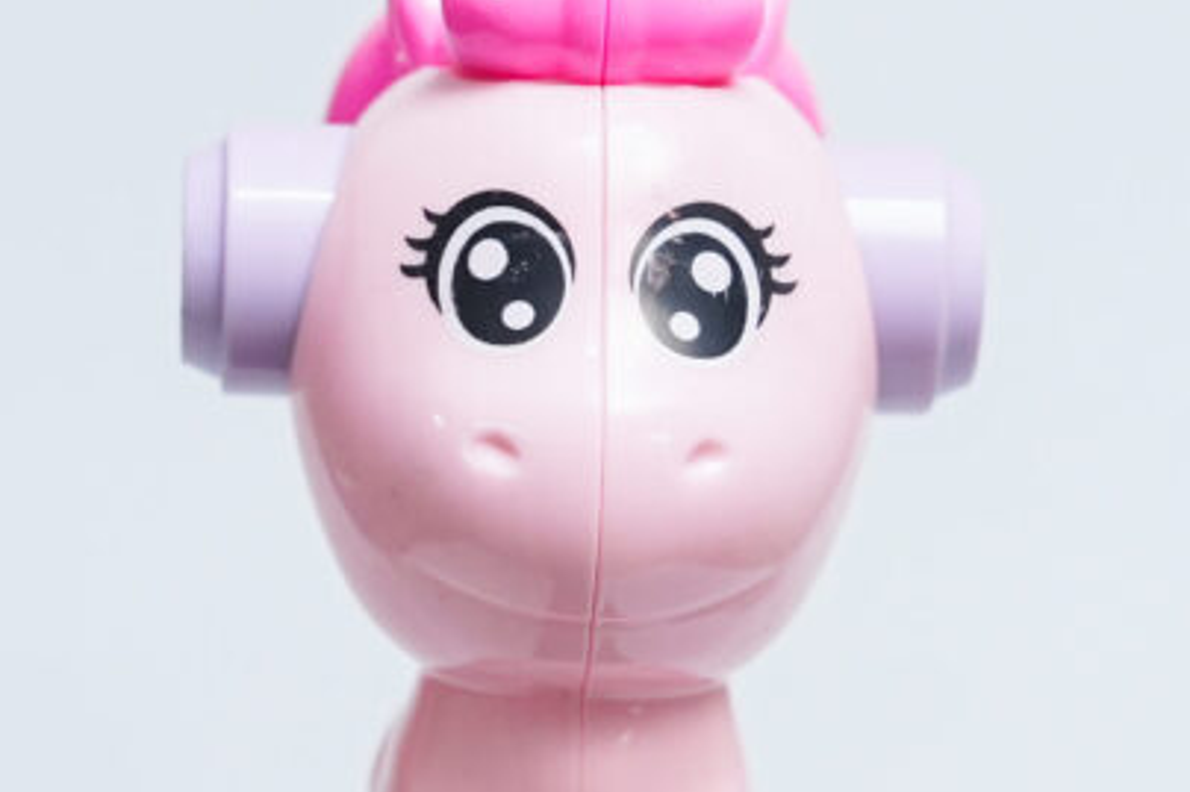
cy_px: 420
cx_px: 574
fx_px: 6013
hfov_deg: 11.3
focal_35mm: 182
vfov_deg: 7.5
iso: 3200
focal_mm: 70
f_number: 4.5
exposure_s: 1/640
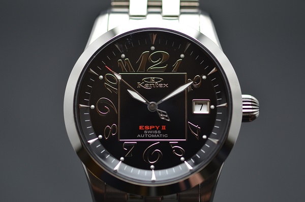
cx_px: 152
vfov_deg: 18.1
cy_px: 101
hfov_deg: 27.1
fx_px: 634
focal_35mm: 75
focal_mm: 50
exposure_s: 1/50
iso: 400
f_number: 3.2
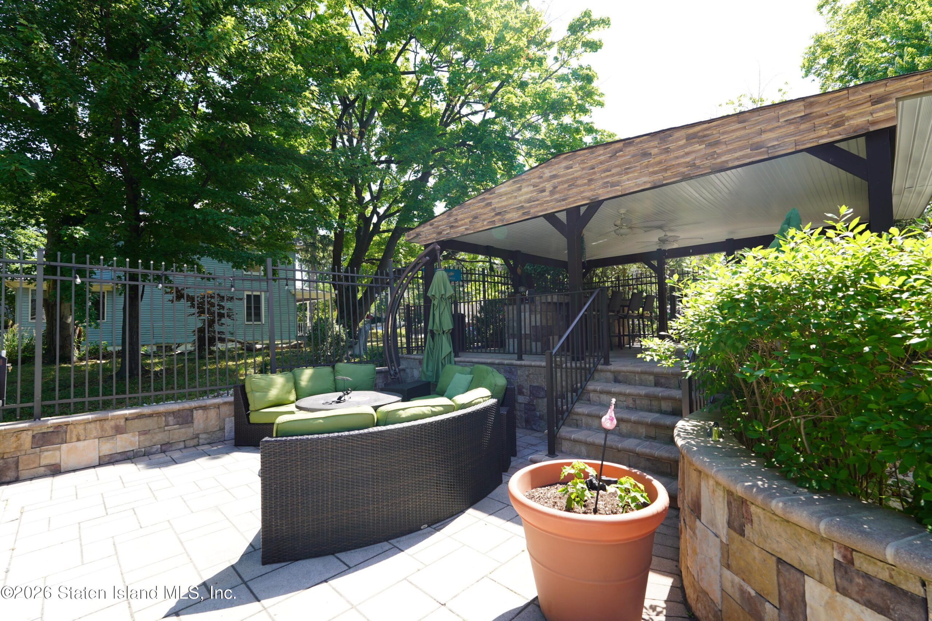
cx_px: 466
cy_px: 310
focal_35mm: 16
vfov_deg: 73.8
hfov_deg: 96.7
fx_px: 414
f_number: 5.6
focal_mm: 16
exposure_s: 1/80
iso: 100
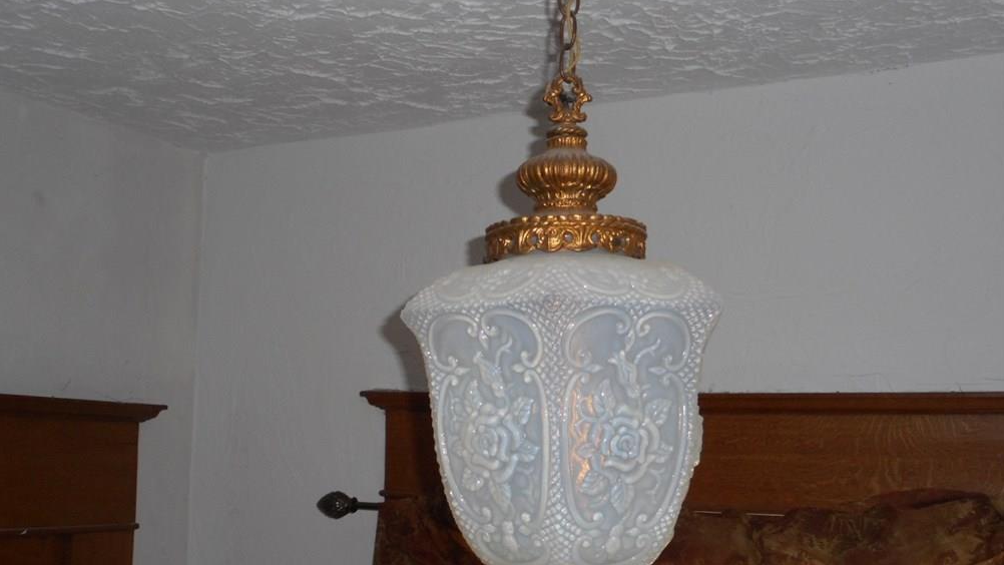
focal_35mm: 49
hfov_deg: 42.1
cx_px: 496
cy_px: 342
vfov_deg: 24.4
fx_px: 1305
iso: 200
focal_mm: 7.9
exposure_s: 1/30
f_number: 4.7
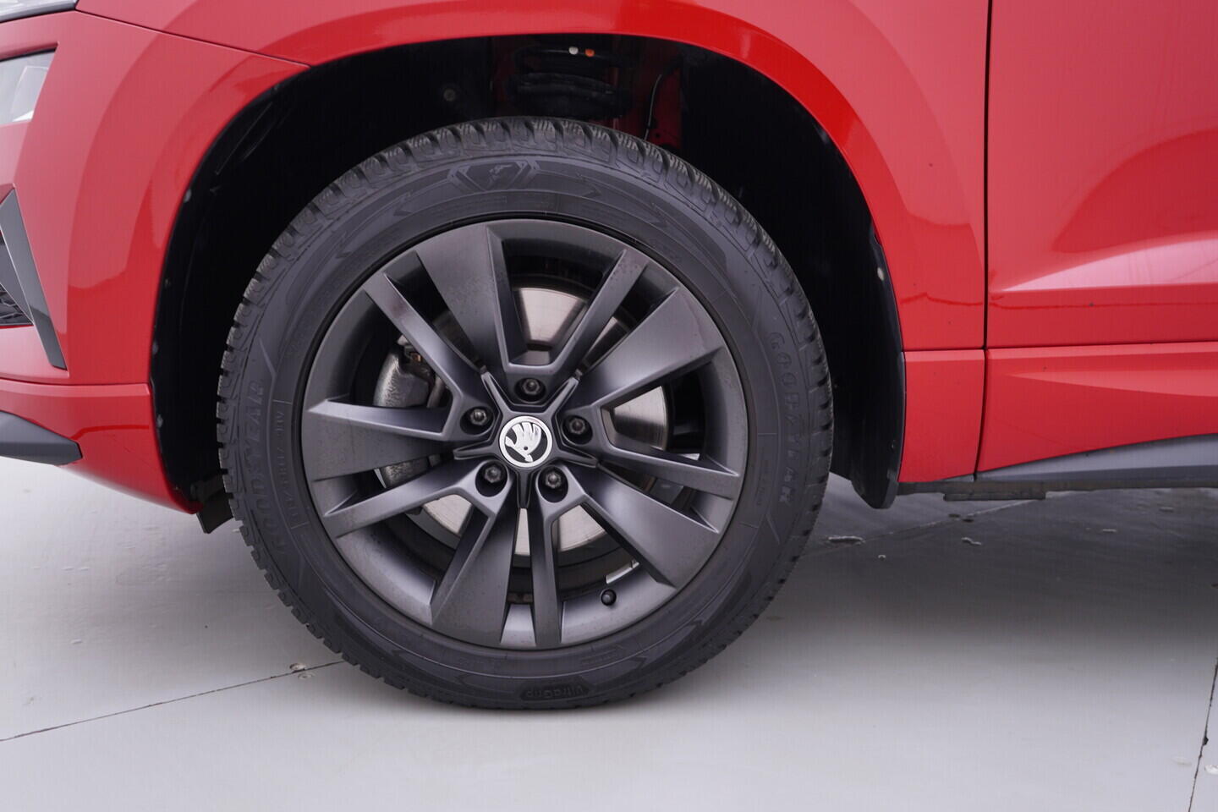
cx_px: 609
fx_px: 1218
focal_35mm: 36
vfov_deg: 36.9
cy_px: 406
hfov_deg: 53.1
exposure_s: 1/40
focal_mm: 24
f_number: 3.2
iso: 125
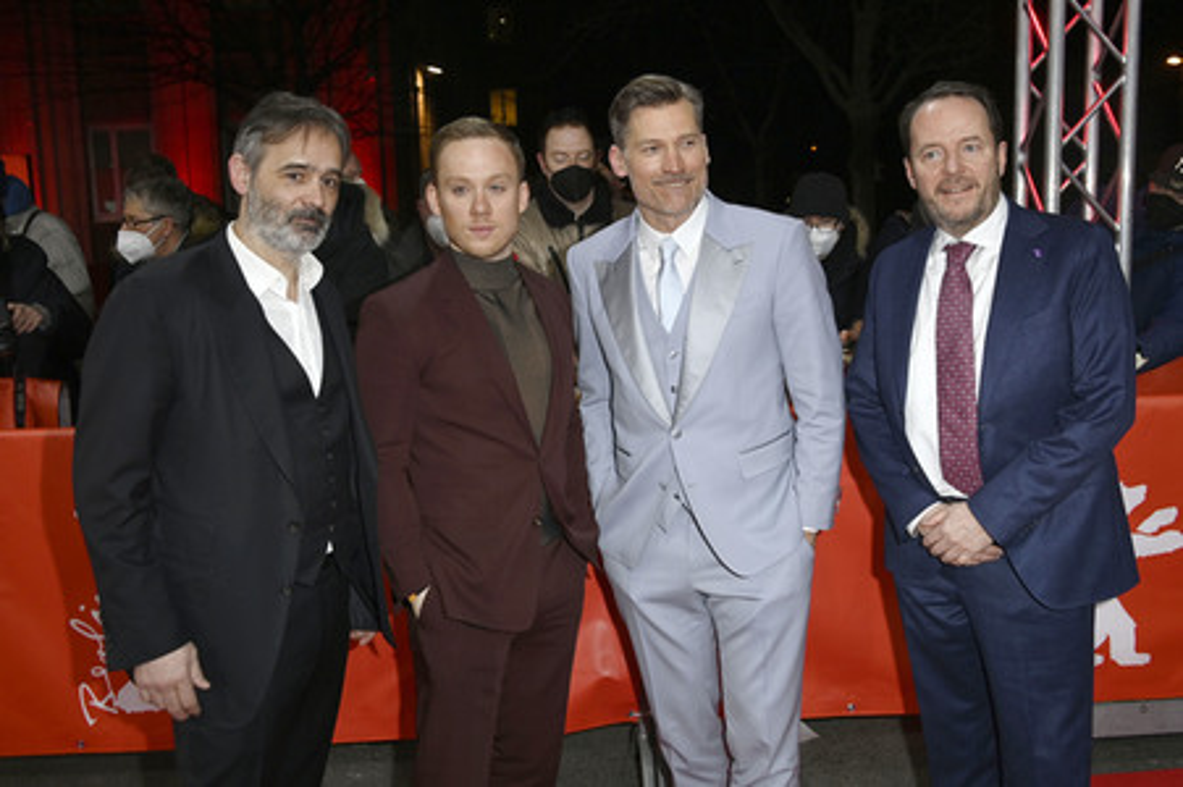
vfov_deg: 41.1
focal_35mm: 32
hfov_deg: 58.8
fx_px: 1051
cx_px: 592
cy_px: 394
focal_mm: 32
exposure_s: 1/250
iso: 640
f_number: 5.6
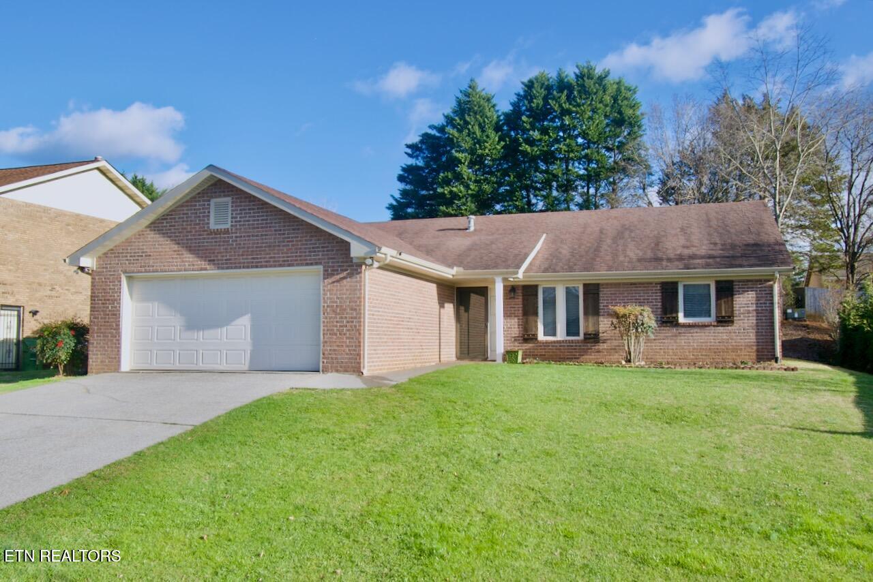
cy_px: 291
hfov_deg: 61.9
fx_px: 728
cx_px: 436
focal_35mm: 30
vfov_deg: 43.6
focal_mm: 20
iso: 200
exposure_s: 1/320
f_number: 9
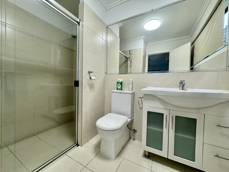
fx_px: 93
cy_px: 86
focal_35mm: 14
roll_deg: -1.3
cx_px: 114
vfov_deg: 85.7
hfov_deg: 102.1
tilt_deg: -2.6
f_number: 2.2
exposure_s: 1/100
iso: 125
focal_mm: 2.22
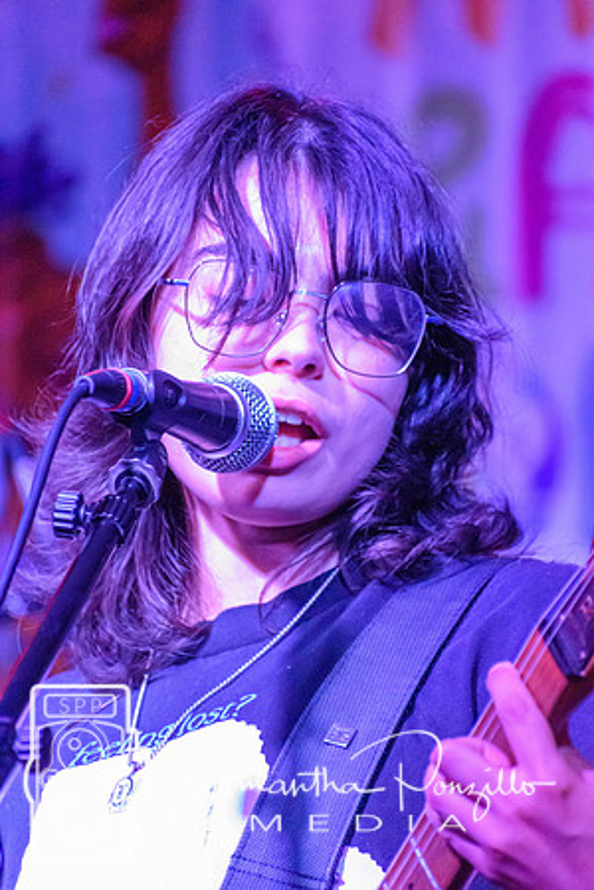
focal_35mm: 390
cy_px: 445
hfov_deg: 3.5
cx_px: 297
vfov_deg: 5.3
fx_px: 9652
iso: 12800
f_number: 6
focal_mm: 260
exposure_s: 1/125
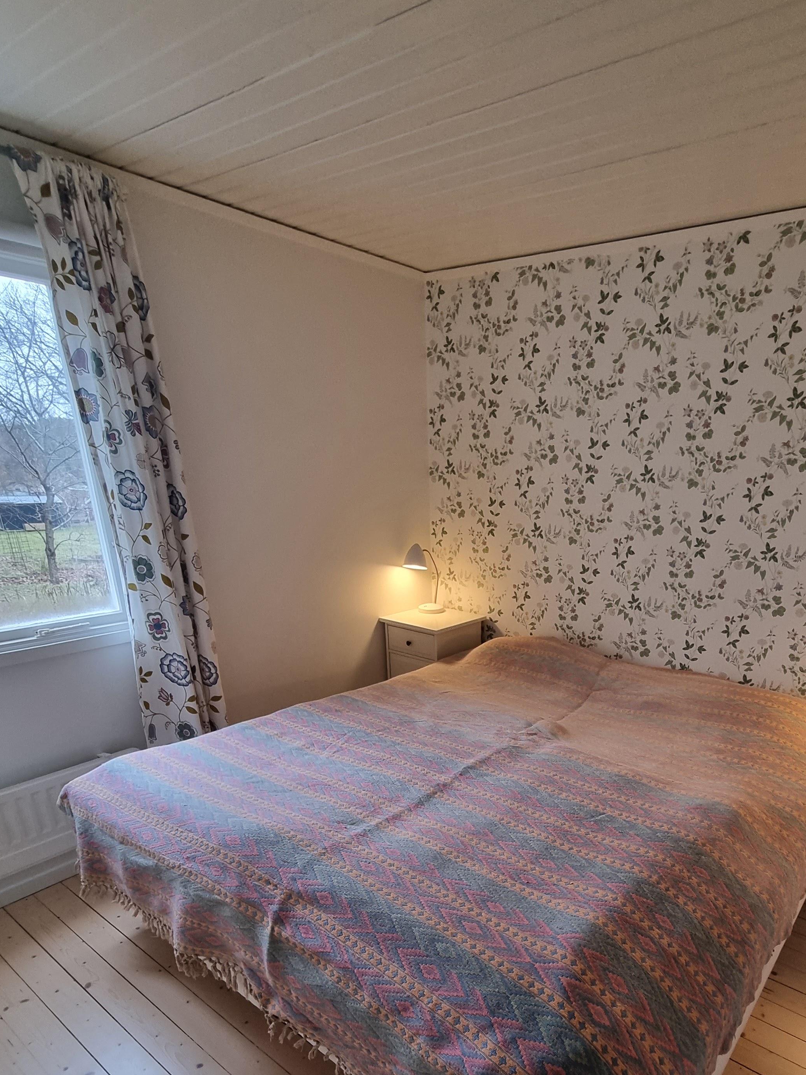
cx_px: 517
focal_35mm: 19
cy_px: 734
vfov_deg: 81.2
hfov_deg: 67.3
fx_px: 590
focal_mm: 2.2
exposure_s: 1/50
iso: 320
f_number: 2.2
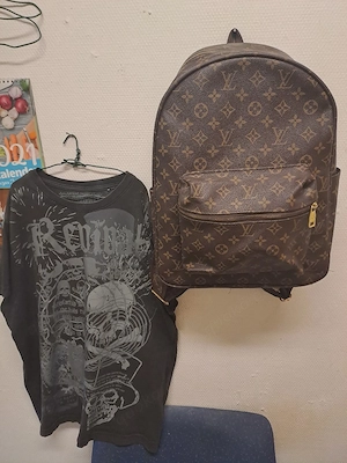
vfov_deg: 69.4
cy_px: 232
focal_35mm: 25
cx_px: 174
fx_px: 334
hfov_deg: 54.9
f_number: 1.8
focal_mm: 4.65
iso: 320
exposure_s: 1/50
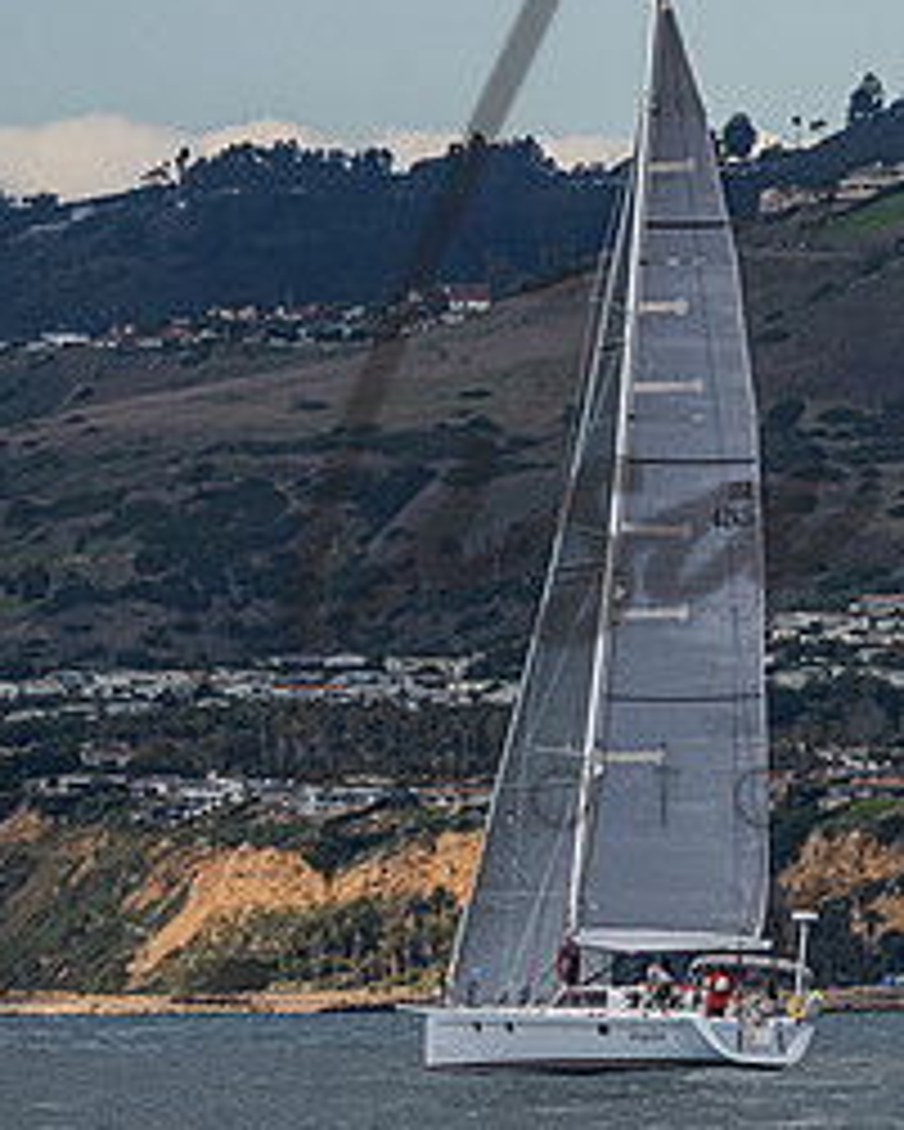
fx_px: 17146
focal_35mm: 513
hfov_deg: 3.0
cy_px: 419
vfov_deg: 3.8
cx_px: 1112
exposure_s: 1/2500
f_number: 5.6
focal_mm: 180
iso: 400
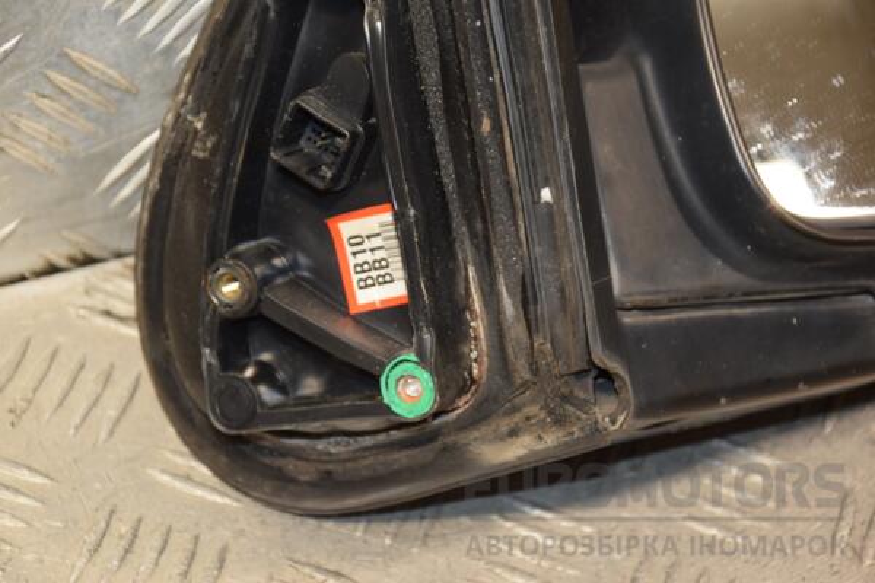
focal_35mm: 128
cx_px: 438
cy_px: 292
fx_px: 3099
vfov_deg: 10.8
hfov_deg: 16.1
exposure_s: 1/80
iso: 800
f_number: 5.6
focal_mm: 85
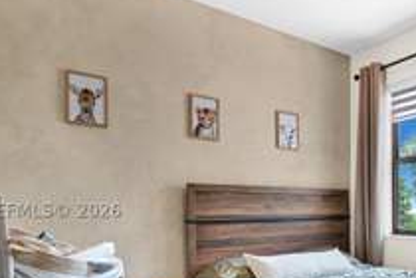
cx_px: 341
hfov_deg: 54.2
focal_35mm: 32
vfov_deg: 40.0
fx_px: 370
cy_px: 208
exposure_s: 1/15
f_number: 4
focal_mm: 14
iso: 220
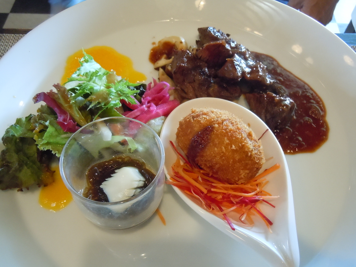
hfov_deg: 55.4
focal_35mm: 33
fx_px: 339
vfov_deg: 42.9
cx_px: 178
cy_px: 134
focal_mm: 5.9
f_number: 4
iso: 800
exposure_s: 1/25
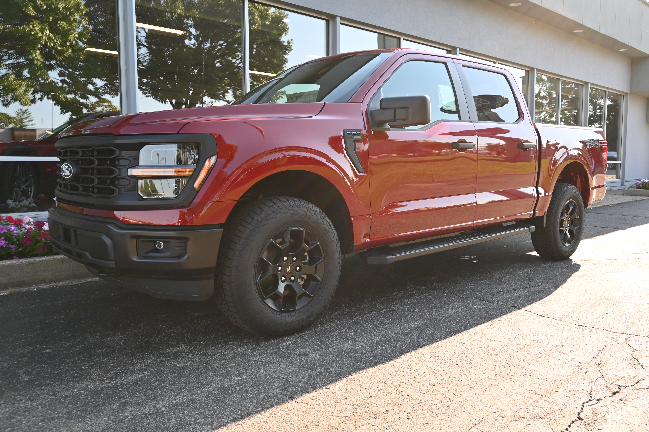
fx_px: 527
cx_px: 324
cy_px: 216
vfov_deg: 44.6
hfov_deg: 63.2
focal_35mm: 29
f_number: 5
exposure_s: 1/250
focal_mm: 19.5
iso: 200
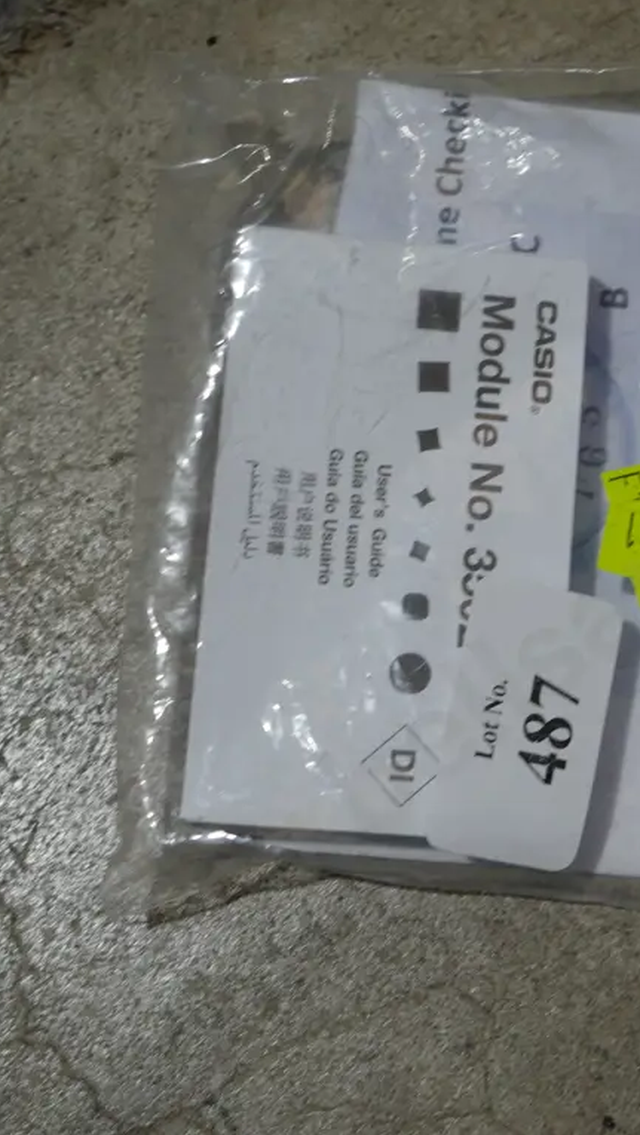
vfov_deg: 30.1
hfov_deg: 16.8
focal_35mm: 70
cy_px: 566
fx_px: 2109
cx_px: 676
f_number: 5.2
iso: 200
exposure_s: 1/80
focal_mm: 24
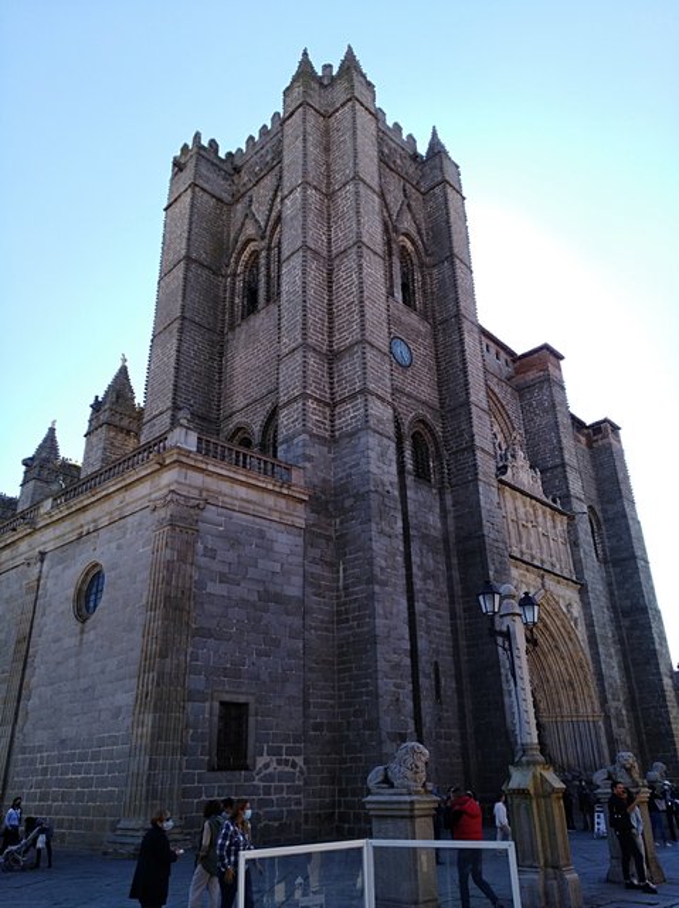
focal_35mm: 26
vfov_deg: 67.3
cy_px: 454
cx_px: 340
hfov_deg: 53.0
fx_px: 681
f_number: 2.2
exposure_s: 1/545
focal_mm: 3.83
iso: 100
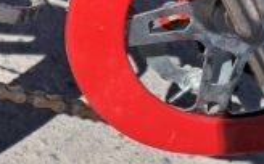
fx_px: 905
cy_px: 10
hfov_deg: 15.7
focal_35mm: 126
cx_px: -90
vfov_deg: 10.3
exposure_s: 1/365
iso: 50
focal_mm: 4
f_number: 1.8
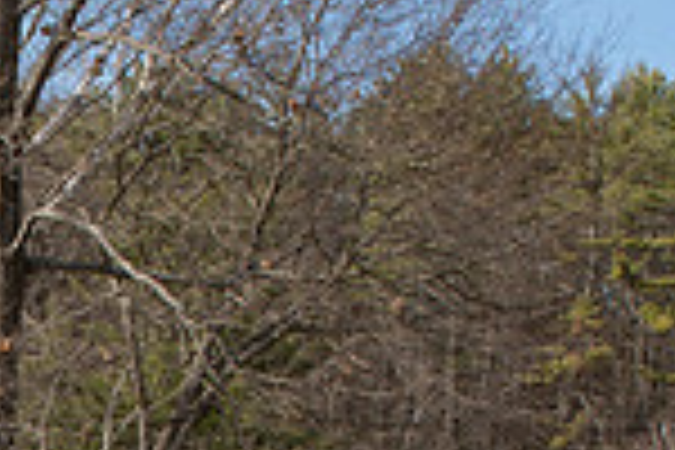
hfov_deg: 12.5
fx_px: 2906
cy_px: 926
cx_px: -359
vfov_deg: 8.4
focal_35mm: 155
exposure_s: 1/200
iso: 100
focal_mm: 24
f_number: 8
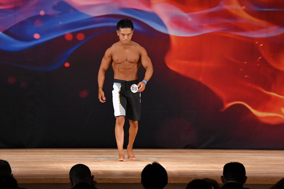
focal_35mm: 240
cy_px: 94
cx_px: 142
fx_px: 1892
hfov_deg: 8.6
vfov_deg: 5.7
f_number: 5.6
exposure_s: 1/400
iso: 3200
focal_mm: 160
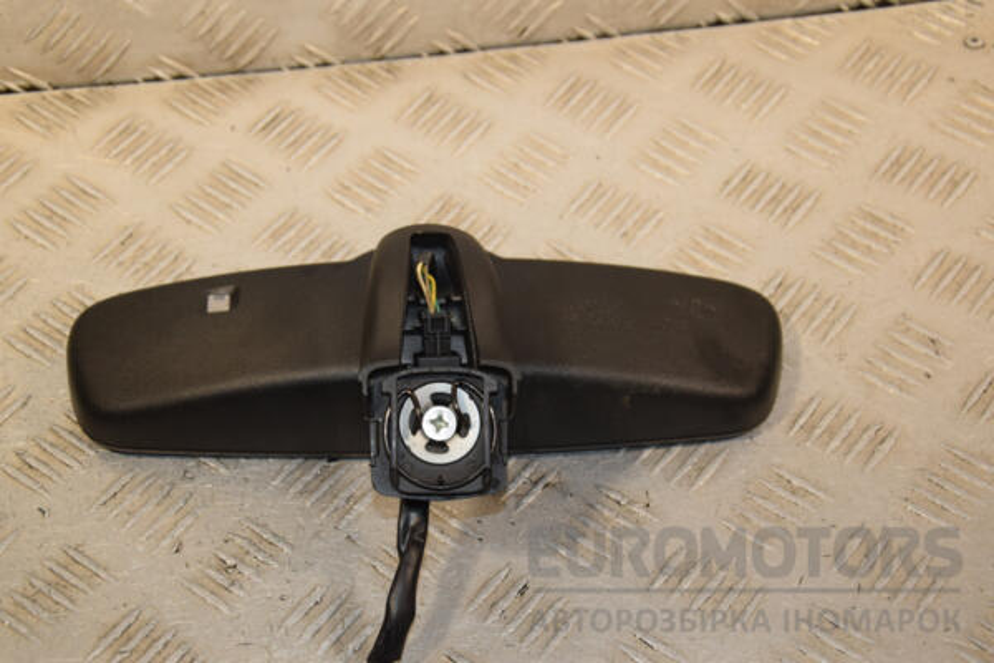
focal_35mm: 72
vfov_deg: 18.9
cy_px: 332
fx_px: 1988
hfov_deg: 28.1
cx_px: 497
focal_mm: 48
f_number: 6.3
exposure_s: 1/200
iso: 800
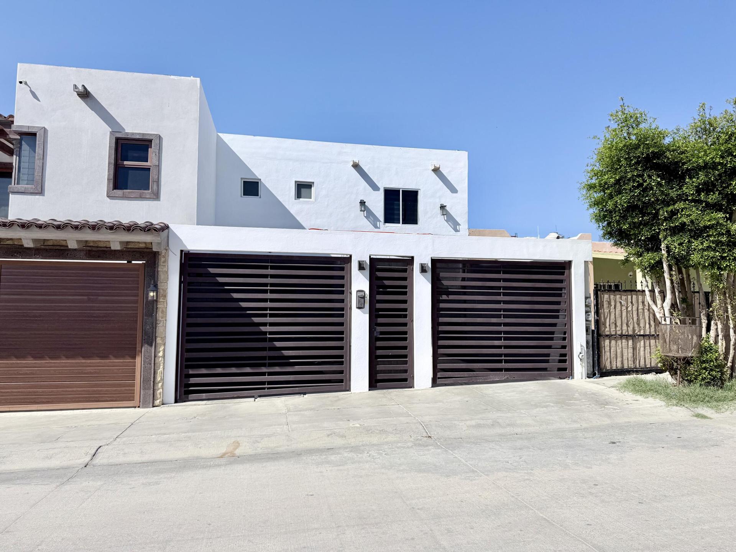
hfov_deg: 71.6
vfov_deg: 56.8
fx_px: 510
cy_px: 276
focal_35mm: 24
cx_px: 368
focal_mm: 6.76
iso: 80
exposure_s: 1/8130
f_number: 1.78
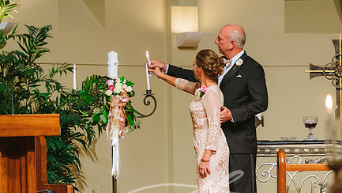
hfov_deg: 8.4
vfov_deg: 4.7
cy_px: 113
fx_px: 2341
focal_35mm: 258
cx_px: 198
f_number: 2.8
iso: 1600
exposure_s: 1/160
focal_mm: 170
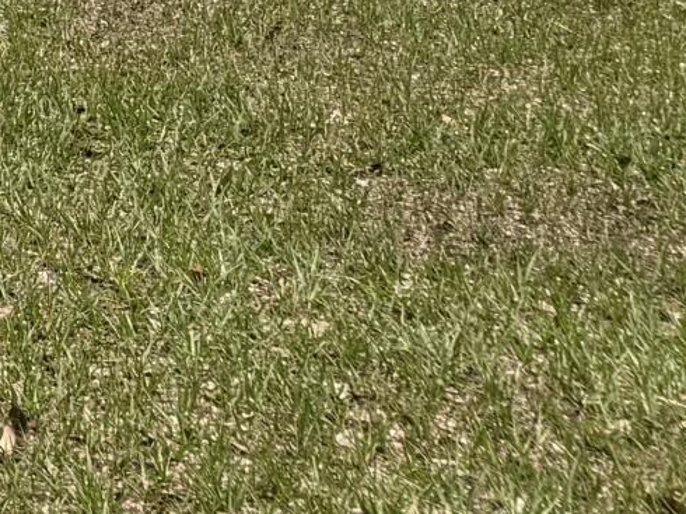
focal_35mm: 147
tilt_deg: +3.8
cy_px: -693
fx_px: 2912
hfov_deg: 11.5
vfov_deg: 9.1
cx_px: -872
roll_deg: +2.1
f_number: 1.78
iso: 80
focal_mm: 6.76
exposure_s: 1/5714
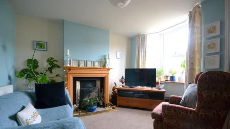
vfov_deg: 66.7
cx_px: 116
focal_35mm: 16
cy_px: 74
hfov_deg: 99.4
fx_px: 98
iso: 2500
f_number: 3.5
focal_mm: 10
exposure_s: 1/60
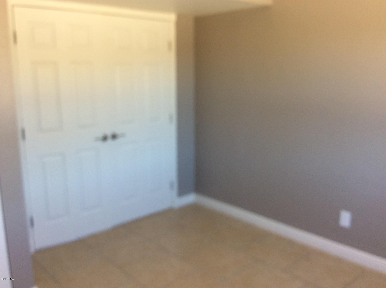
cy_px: 144
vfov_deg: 44.1
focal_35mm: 32
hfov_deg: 56.9
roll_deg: -0.2
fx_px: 356
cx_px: 193
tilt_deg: -11.2
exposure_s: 1/24
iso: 50
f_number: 2.4
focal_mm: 3.3
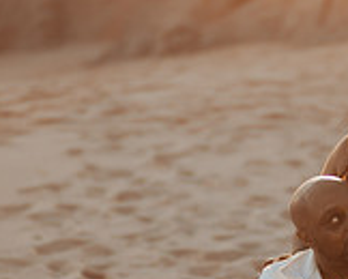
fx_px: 1557
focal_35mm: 151
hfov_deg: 12.7
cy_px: 206
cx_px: 296
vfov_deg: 10.2
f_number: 1.4
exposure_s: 1/2500
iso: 100
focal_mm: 58
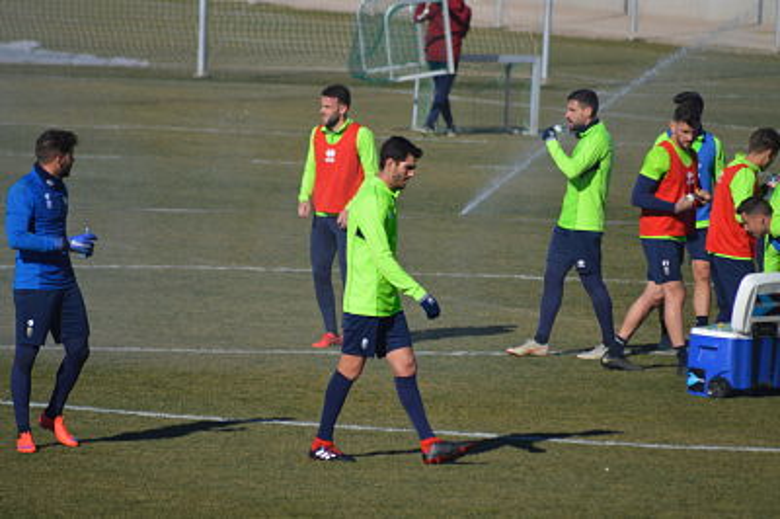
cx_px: 390
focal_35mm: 450
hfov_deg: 4.6
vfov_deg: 3.0
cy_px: 260
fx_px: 9742
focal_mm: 300
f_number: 5.6
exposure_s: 1/2000
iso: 250
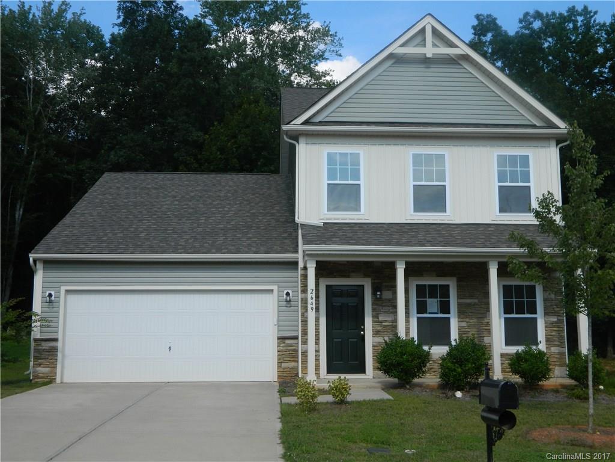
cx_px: 308
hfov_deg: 45.8
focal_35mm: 41
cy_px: 231
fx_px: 728
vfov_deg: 35.1
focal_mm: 7.3
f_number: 3.5
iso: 110
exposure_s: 1/800
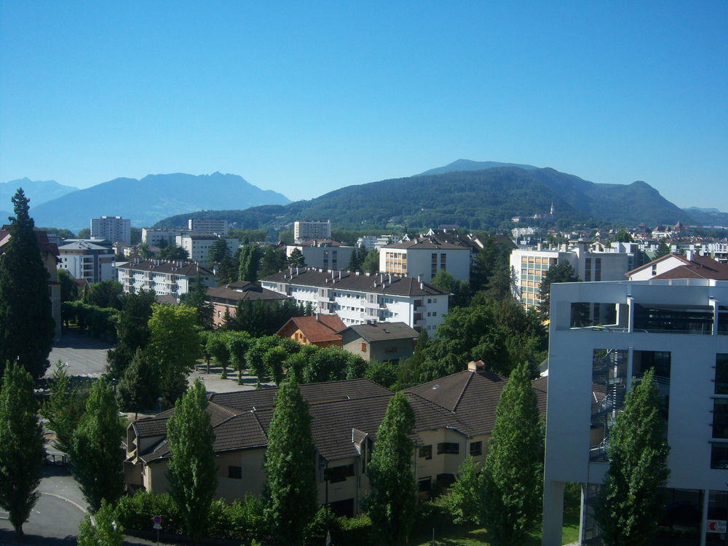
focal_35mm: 36
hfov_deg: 51.4
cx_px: 364
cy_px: 273
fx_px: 757
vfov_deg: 39.7
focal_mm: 7.5
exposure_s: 1/500
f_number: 4.8
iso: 80
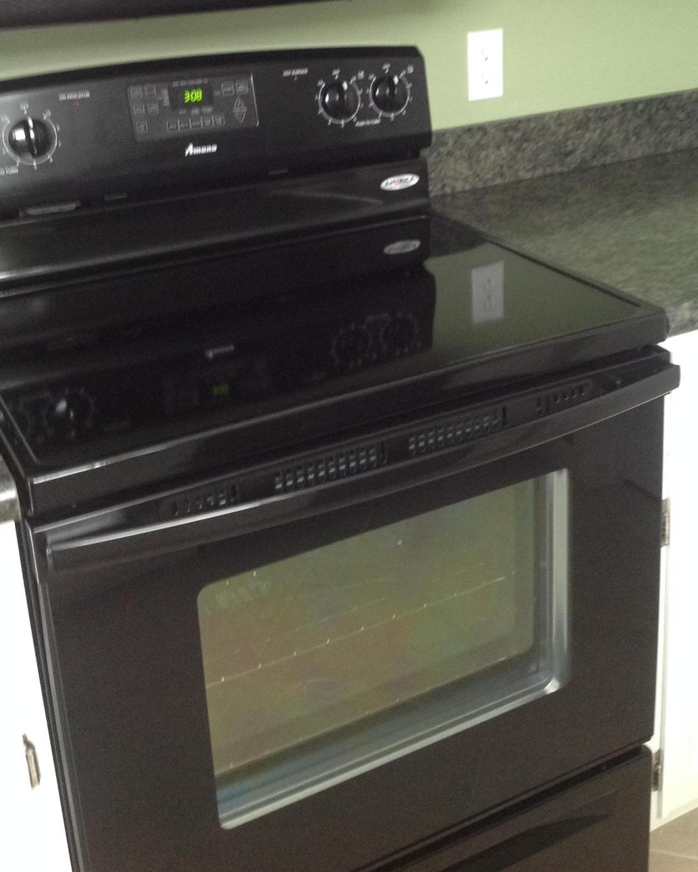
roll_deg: +1.4
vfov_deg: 38.2
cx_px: 401
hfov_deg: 31.4
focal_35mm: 48
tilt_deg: -20.1
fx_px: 1239
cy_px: 268
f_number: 2.4
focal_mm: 4.28
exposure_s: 1/15
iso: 160
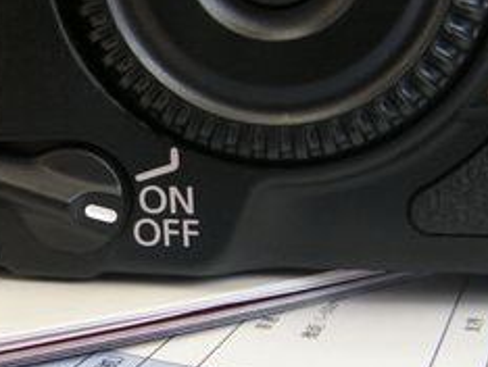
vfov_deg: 21.3
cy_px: 193
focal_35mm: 69
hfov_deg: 27.3
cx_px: 70
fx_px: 974
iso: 200
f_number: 3.2
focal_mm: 6
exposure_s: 1/13
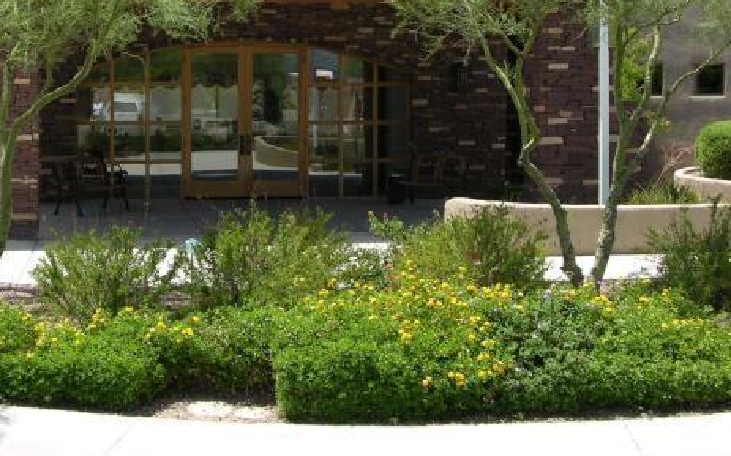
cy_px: 54
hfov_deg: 30.9
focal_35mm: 66
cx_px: 254
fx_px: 1314
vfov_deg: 19.4
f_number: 7.1
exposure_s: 1/125
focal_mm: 9.2
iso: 50
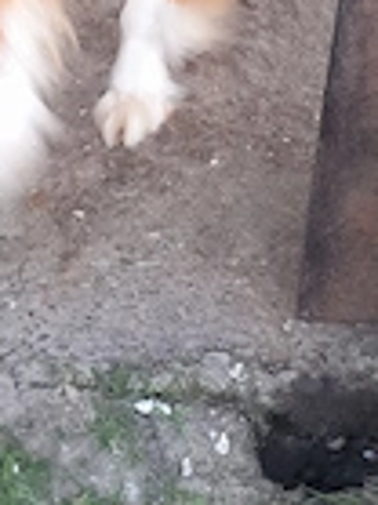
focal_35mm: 75
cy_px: 73
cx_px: 113
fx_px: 1094
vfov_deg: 25.4
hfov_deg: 19.5
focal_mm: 3.98
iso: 50
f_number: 1.8
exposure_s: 1/50
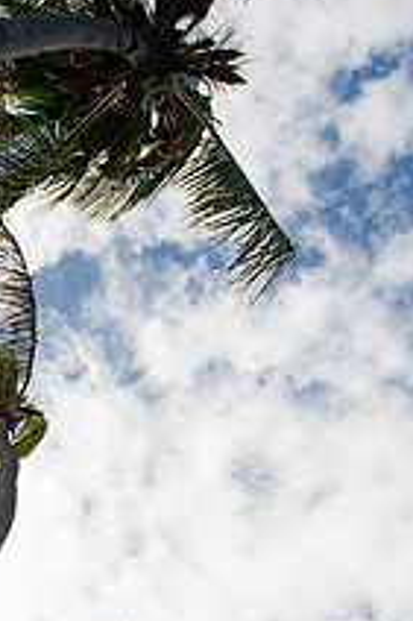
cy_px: 518
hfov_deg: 26.4
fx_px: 879
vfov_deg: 37.2
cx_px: 155
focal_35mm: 51
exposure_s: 1/800
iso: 100
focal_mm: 24
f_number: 8
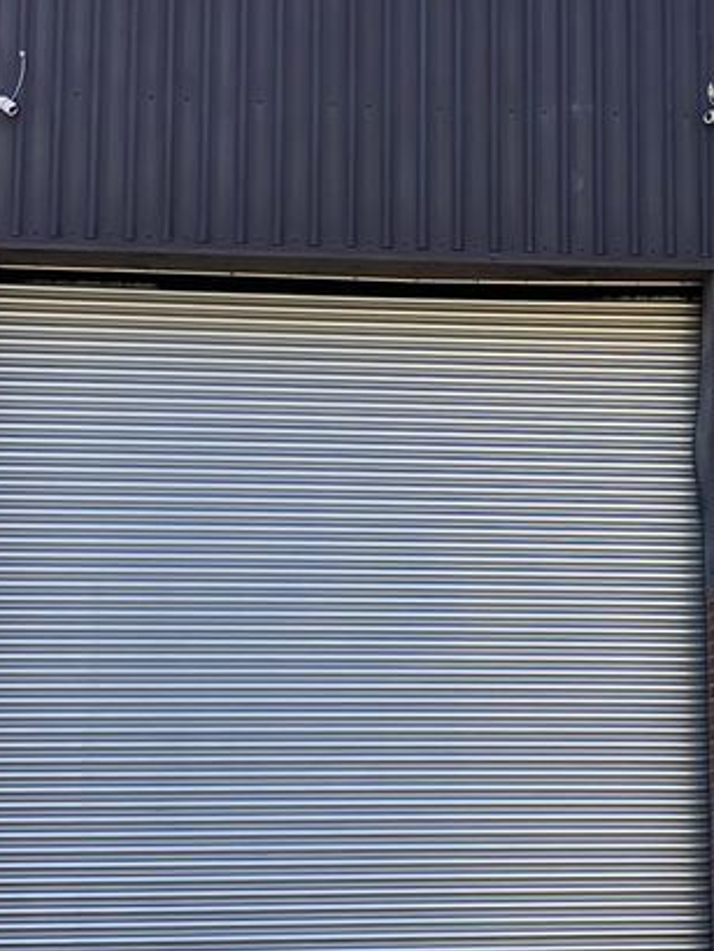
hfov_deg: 19.2
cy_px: 496
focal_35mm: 76
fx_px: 2089
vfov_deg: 25.6
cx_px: 591
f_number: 1.8
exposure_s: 1/1263
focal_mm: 3.99
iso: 32
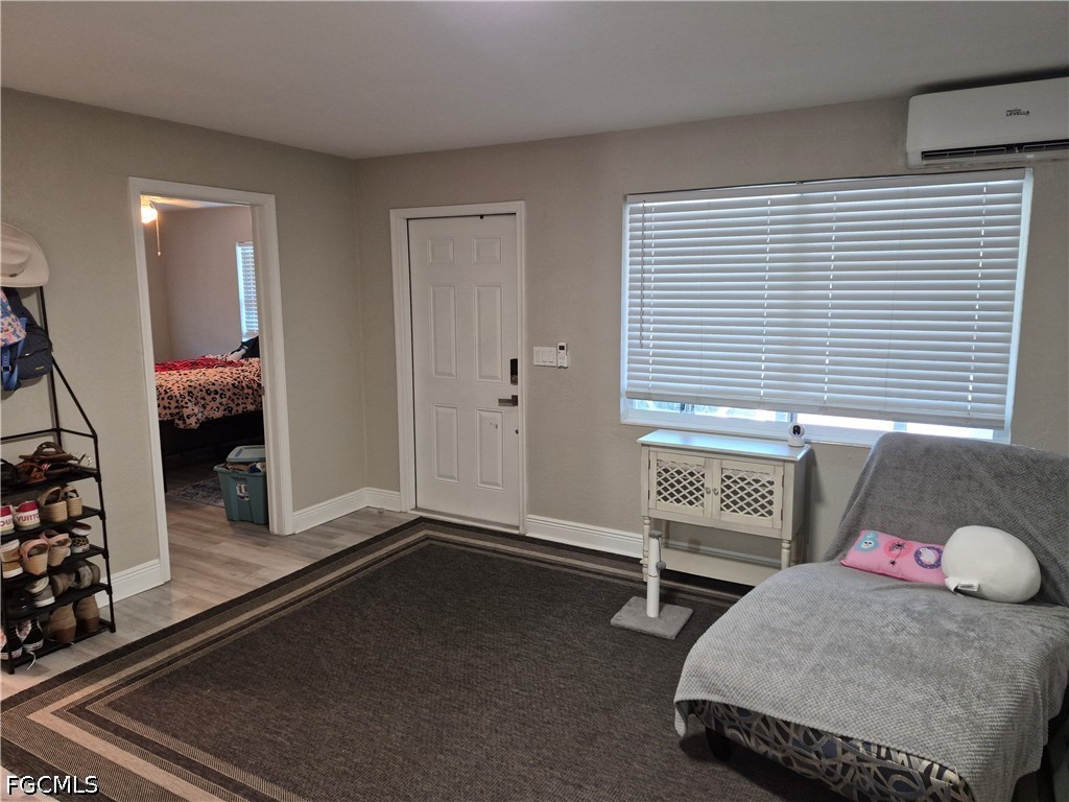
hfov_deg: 73.9
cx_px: 534
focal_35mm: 23
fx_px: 710
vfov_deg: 58.9
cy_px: 401
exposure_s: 1/120
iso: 500
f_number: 1.8
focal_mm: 5.4
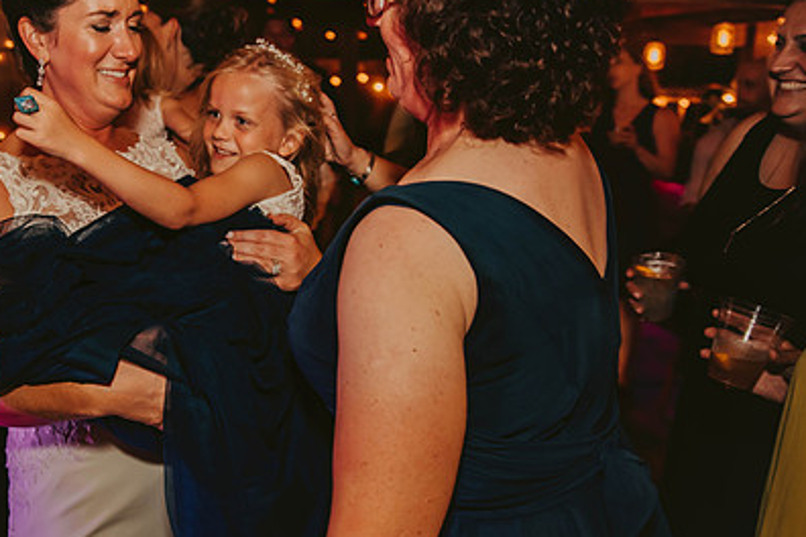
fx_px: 918
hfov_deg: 46.3
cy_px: 251
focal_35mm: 41
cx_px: 236
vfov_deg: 32.6
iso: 1250
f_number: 2.8
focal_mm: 28
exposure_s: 1/125
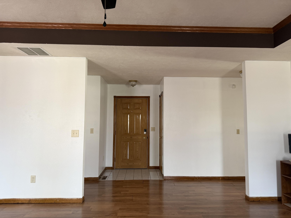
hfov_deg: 71.6
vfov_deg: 56.8
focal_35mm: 24
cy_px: 109
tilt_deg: +4.6
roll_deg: +0.1
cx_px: 146
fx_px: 202
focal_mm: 6.76
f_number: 1.78
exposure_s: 1/60
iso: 250
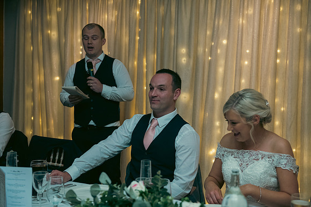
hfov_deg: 38.2
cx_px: 156
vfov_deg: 26.0
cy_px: 104
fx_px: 449
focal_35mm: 52
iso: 800
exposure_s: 1/160
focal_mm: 52
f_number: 3.5
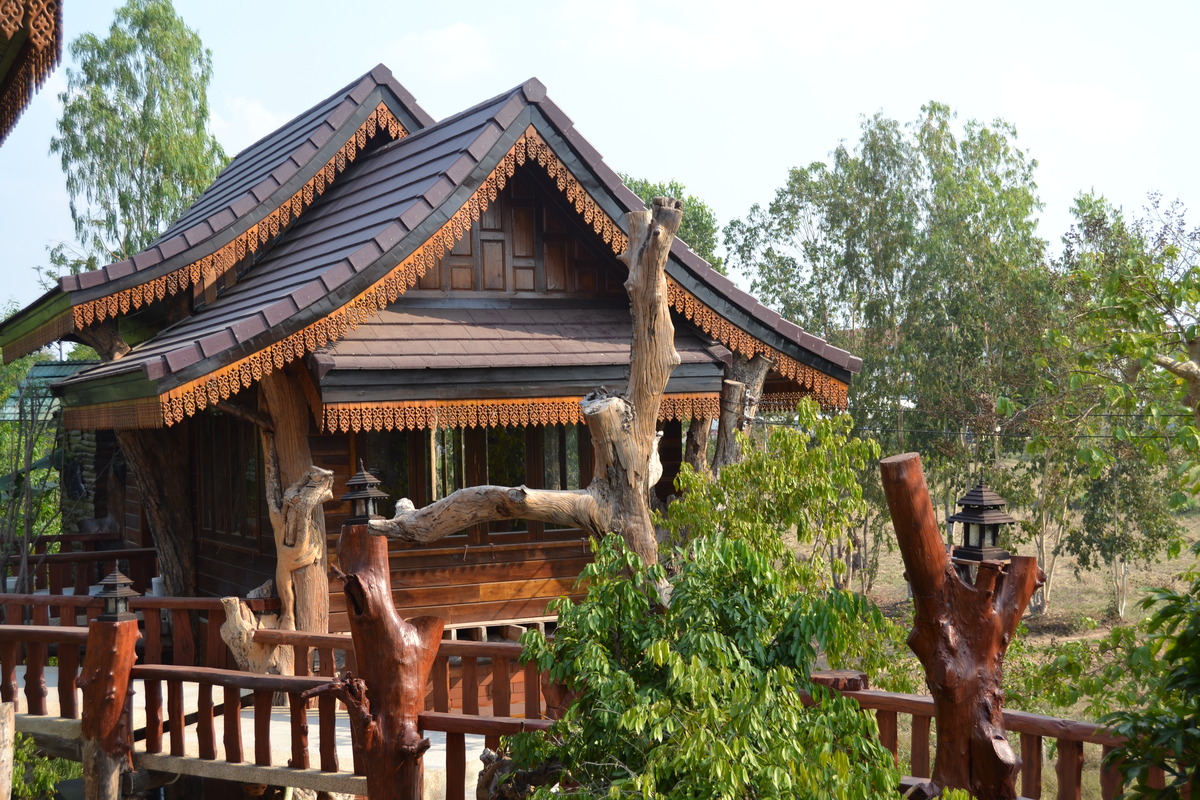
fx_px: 1600
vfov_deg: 28.1
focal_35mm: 48
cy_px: 400
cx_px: 600
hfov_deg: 41.1
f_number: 6.3
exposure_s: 1/160
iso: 100
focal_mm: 32
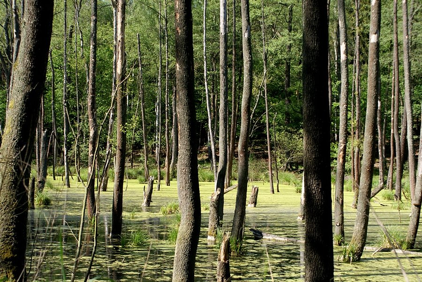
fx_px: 704
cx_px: 211
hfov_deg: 33.4
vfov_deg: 22.7
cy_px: 141
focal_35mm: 60
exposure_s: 1/125
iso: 100
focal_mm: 40
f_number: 8
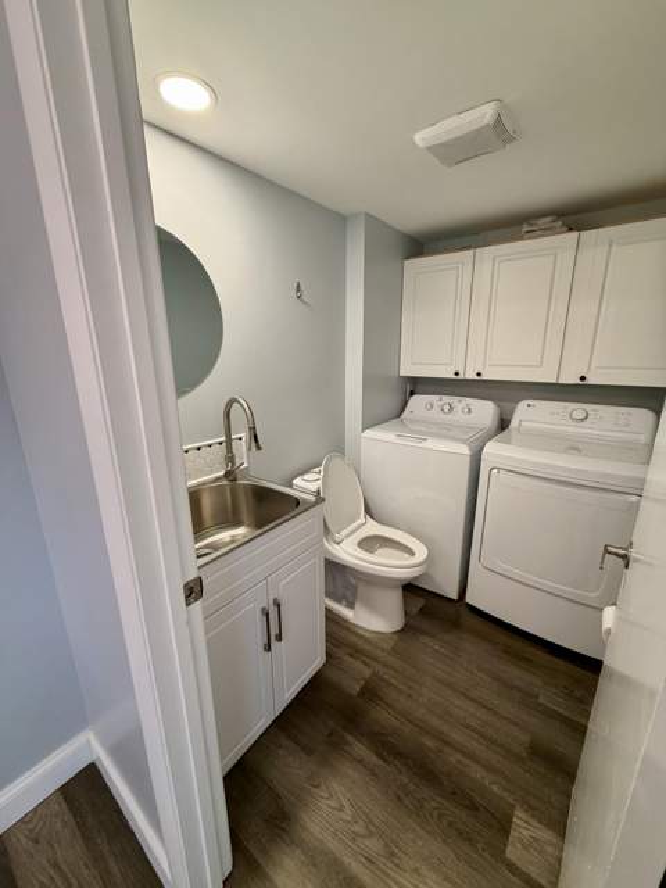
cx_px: 333
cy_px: 444
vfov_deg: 102.1
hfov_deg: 85.7
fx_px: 359
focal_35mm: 14
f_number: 2.2
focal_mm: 2.22
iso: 160
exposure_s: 1/60
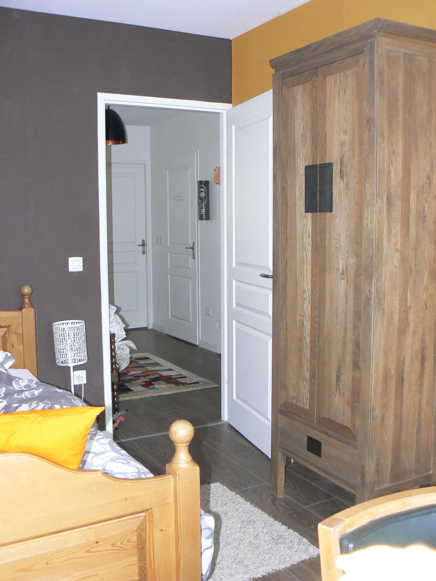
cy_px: 290
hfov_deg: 39.7
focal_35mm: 36
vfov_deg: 51.4
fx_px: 605
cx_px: 218
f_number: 2.8
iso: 200
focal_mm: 6
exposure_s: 1/30
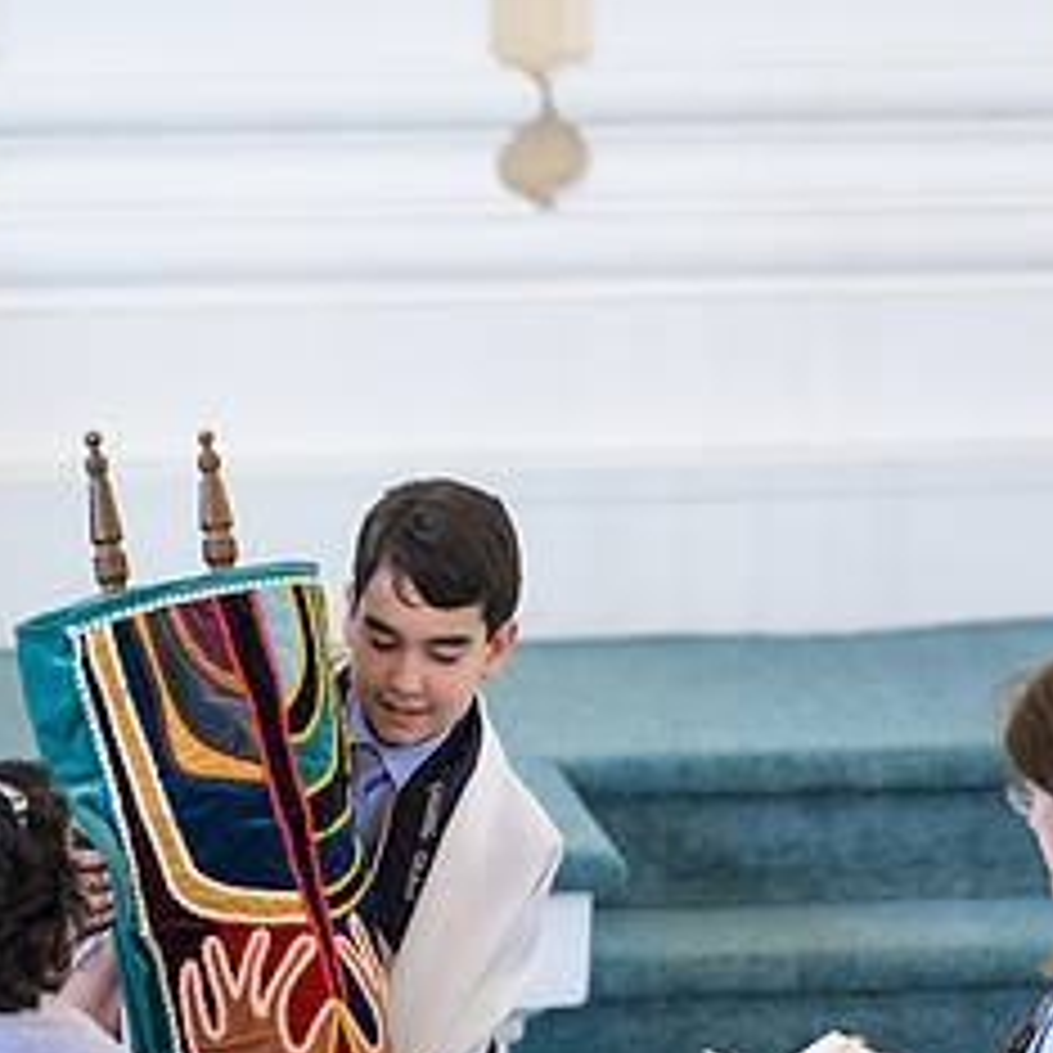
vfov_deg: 4.2
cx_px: 315
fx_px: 14489
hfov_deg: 4.2
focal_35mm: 421
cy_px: 691
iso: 1250
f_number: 3.2
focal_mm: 200
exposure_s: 1/125
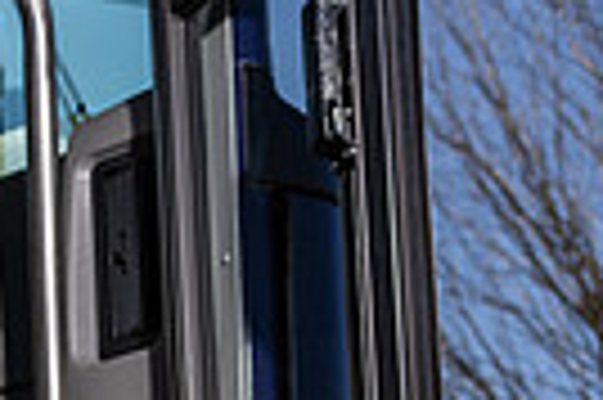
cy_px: 966
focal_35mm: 168
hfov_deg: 12.1
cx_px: -47
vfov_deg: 7.6
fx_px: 2811
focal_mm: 50
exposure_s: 1/400
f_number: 6.3
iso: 64
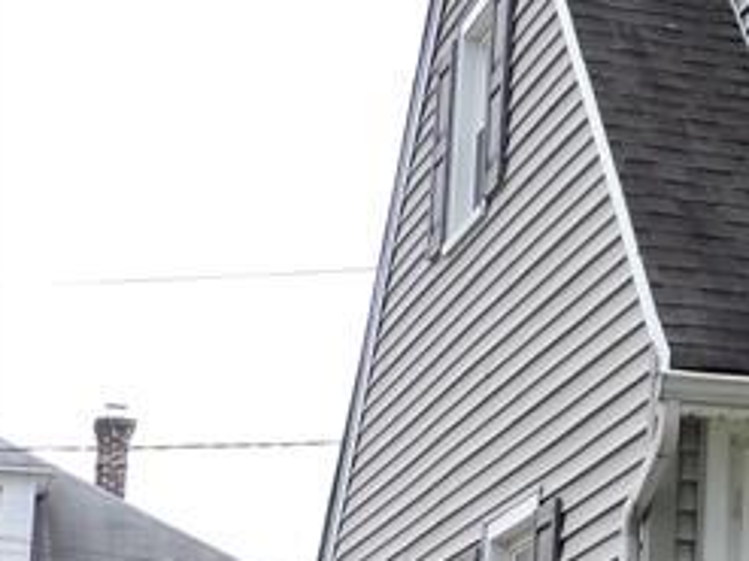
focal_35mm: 145
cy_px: 337
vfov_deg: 10.2
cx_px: 1531
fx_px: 3136
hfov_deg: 12.0
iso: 100
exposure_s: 1/500
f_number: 3.3
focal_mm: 6.2
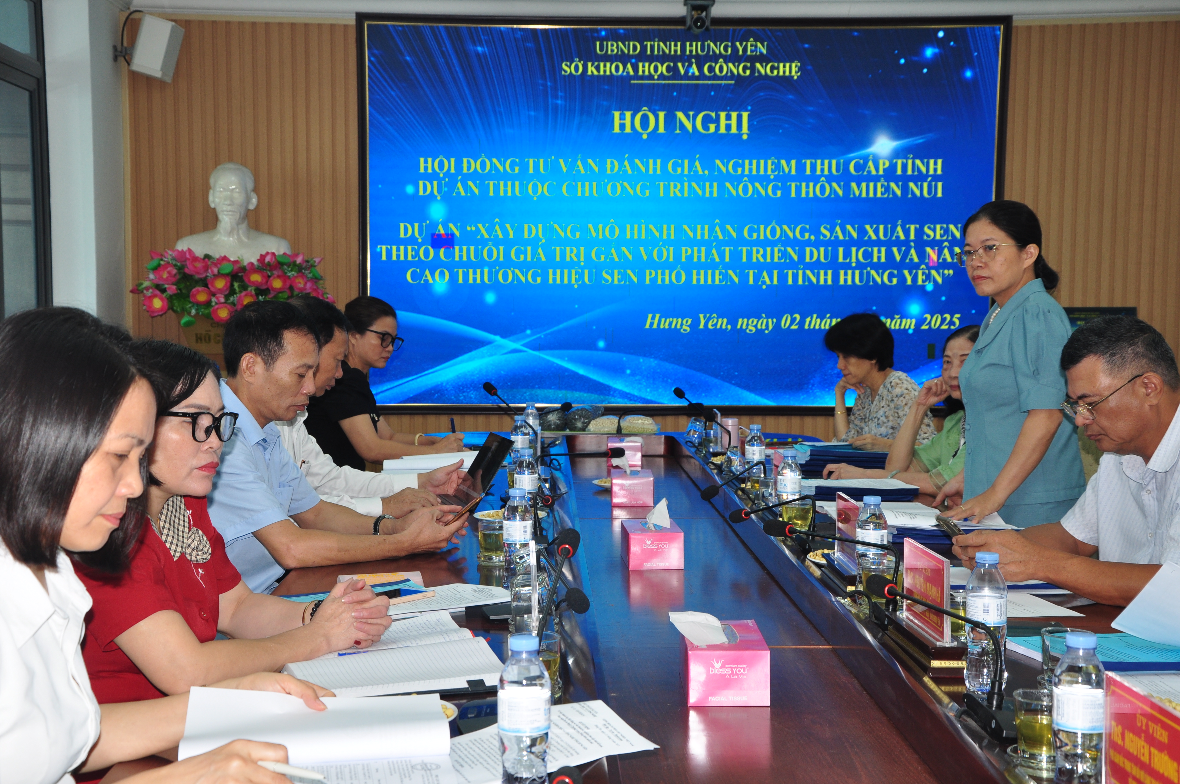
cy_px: 392
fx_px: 1719
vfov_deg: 25.7
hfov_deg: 37.9
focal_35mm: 52
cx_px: 590
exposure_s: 1/60
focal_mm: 35
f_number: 6.3
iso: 320
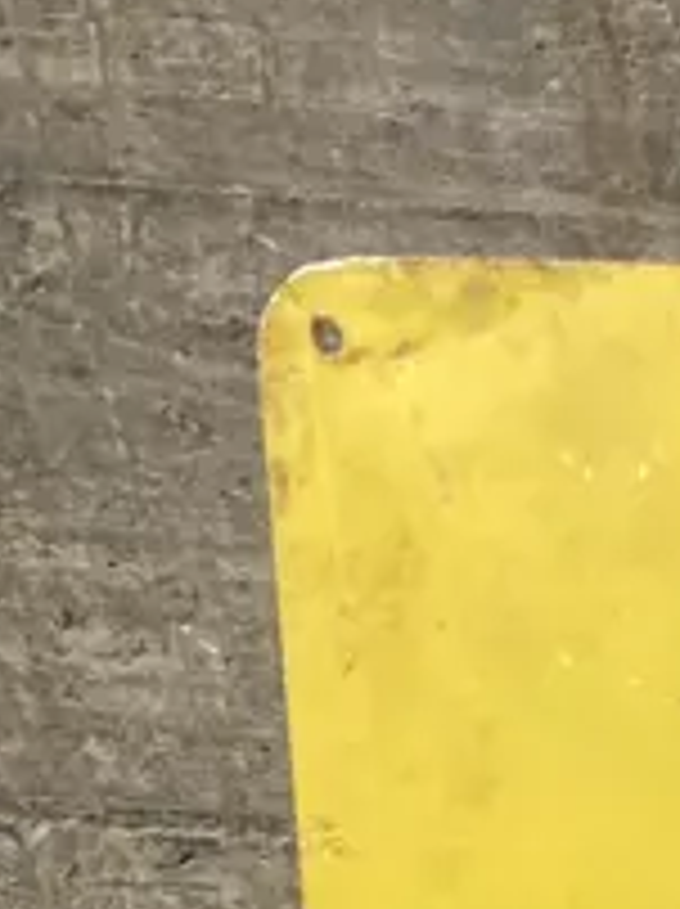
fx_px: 3727
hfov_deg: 9.4
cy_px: 1912
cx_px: 1585
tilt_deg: -46.2
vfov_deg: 12.1
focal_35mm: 142
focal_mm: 3.99
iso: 125
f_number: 1.8
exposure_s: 1/50
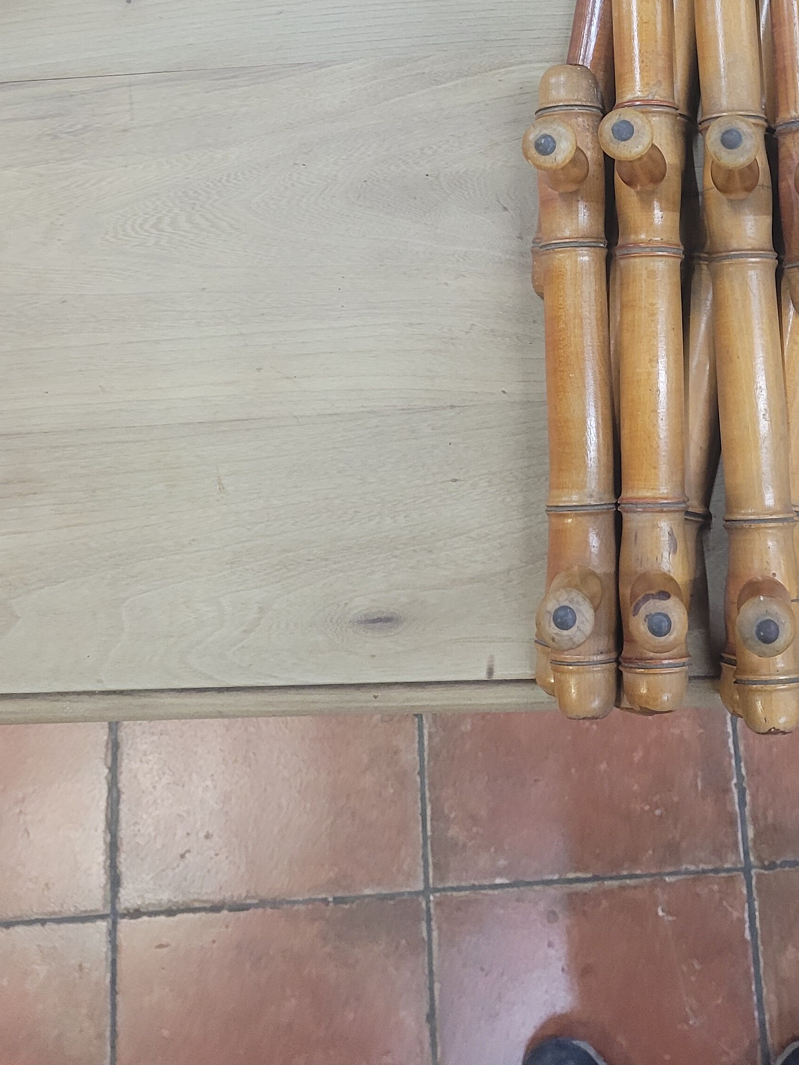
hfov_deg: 30.8
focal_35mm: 46
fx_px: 1416
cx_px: 634
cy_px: 143
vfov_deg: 38.9
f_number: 1.8
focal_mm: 5.4
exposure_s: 1/50
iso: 320
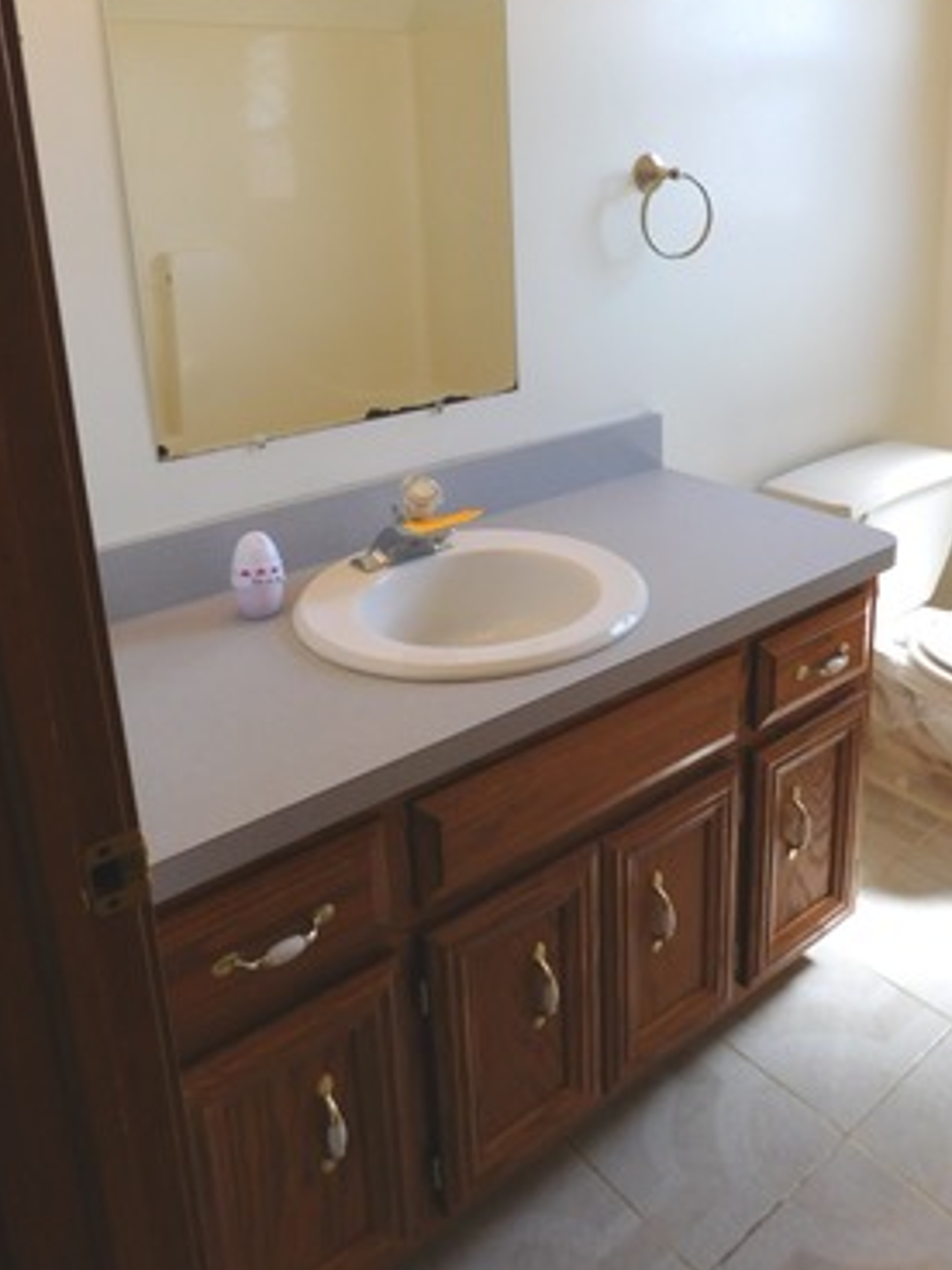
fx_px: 1100
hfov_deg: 46.5
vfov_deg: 58.9
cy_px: 445
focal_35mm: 30
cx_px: 583
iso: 125
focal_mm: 4
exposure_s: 1/100
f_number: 3
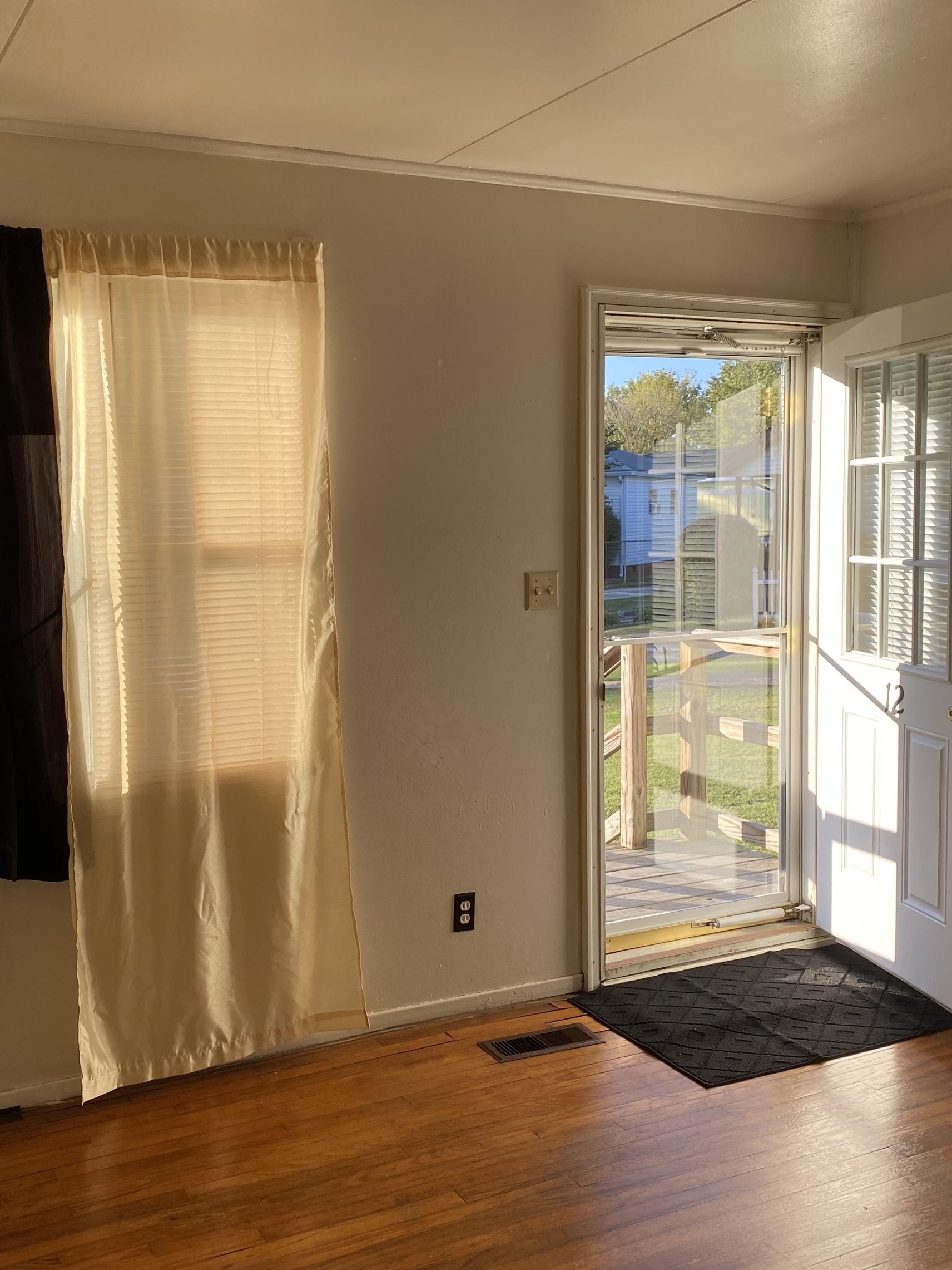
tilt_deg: -0.6
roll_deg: -0.4
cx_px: 411
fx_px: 1283
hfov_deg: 40.6
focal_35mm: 35
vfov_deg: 52.6
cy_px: 632
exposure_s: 1/393
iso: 32
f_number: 1.8
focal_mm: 4.25
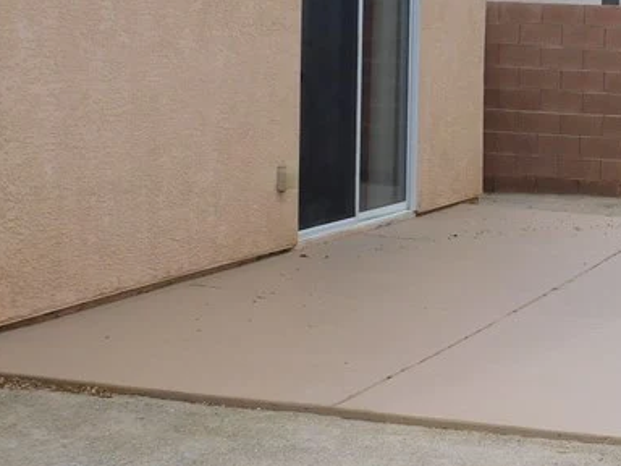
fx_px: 1435
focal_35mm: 80
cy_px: 167
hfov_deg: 22.5
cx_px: 746
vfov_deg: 18.4
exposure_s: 1/1250
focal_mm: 5.3
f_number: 3.2
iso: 125
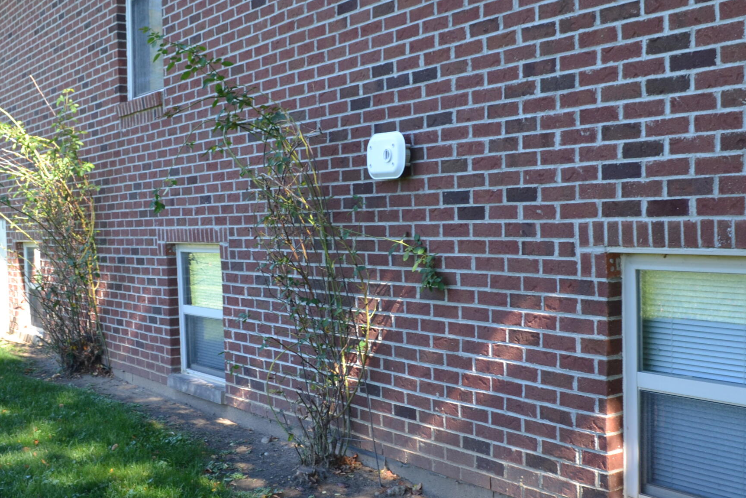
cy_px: 298
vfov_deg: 28.6
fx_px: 974
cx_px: 420
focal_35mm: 47
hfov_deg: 41.8
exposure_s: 1/125
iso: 250
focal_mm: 18
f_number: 5.6
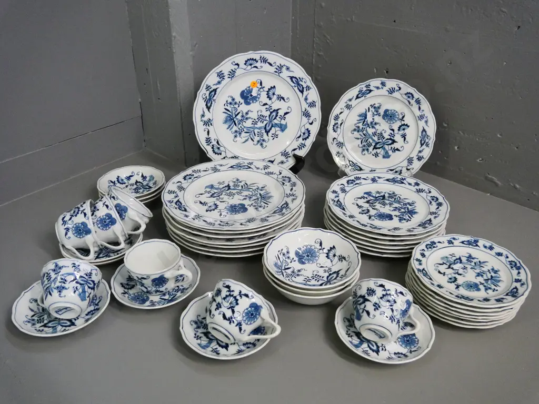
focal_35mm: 34
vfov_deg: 41.8
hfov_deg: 54.0
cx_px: 270
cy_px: 202
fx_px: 529
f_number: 4.5
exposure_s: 1/250
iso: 3200
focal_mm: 17
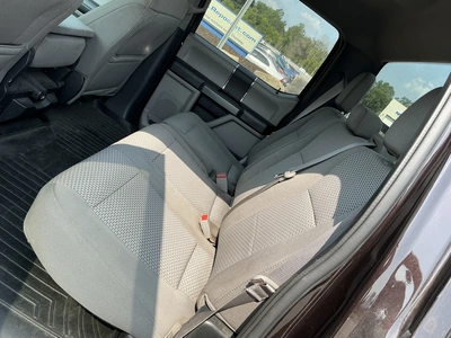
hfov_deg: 63.4
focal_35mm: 28
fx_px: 365
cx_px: 226
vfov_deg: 49.7
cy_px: 169
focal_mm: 3
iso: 25
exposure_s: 1/302
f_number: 1.8
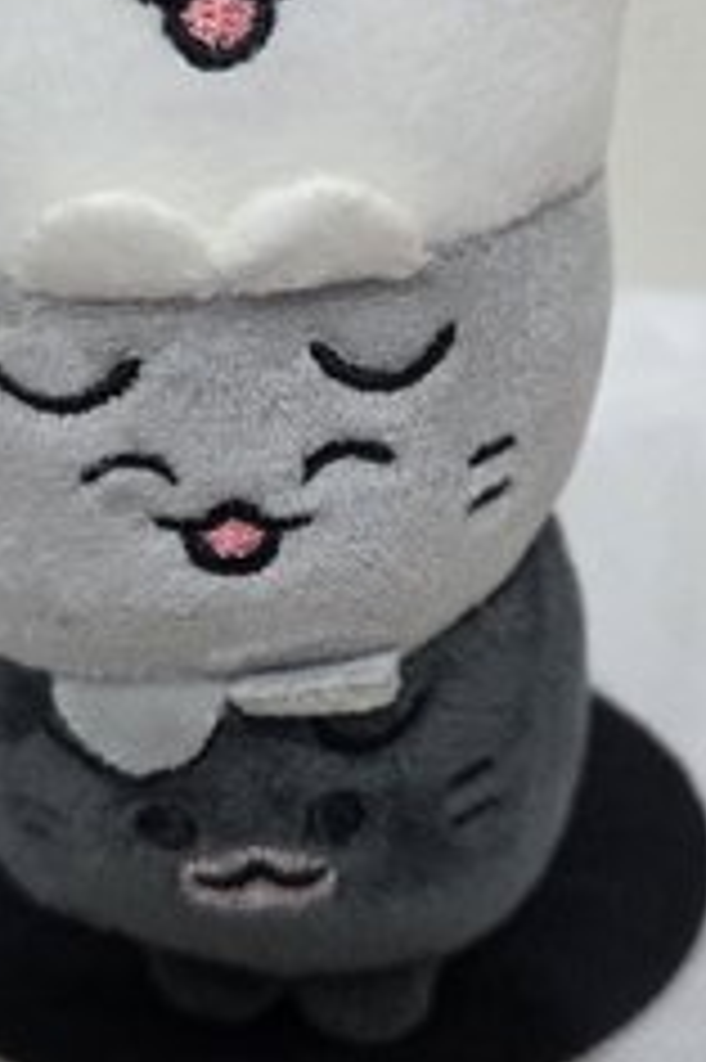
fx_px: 1591
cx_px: 319
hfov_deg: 25.0
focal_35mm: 54
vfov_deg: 36.8
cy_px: 425
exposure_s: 1/120
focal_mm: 5.4
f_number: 1.8
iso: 640
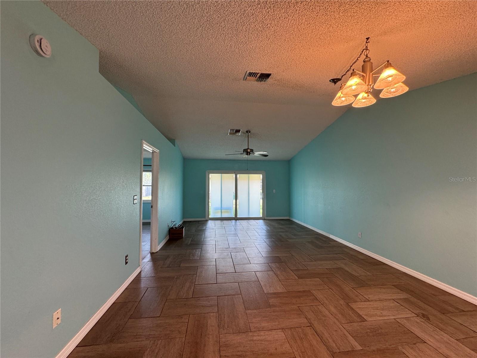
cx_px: 238
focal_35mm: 14
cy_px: 179
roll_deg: +0.2
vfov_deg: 85.7
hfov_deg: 102.1
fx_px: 193
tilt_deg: +1.3
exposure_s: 1/120
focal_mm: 2.22
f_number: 2.2
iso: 250
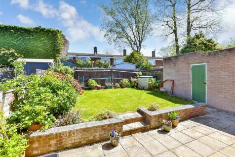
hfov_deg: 100.4
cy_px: 78
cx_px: 118
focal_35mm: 15
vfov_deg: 77.3
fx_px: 98
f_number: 9
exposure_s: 1/320
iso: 500
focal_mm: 10
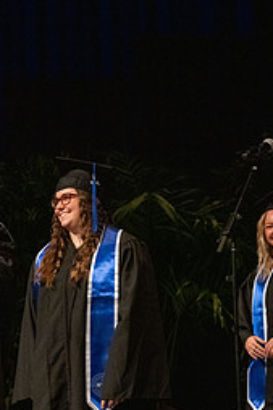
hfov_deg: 11.0
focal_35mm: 124
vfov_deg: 16.5
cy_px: 292
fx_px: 1412
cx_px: 78
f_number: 5
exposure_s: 1/320
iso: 6400
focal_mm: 70
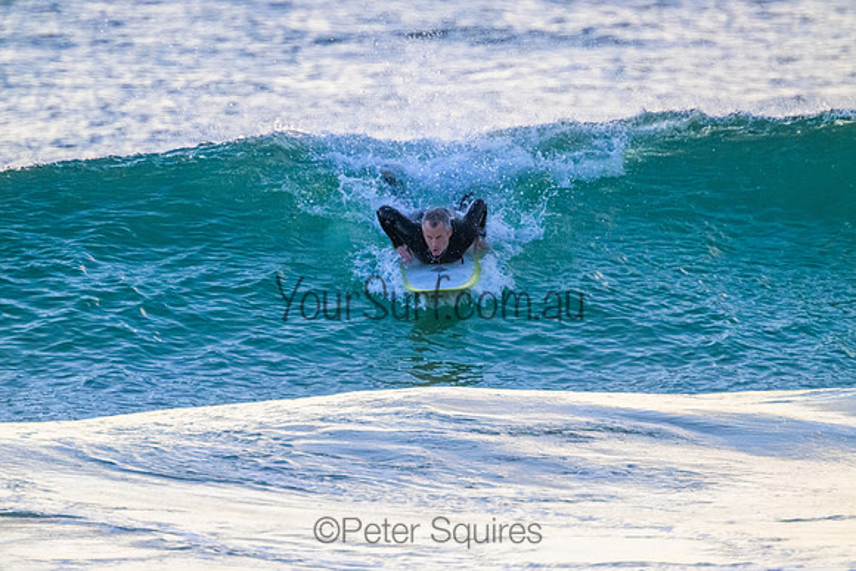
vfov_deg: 1.7
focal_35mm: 800
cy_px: 286
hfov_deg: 2.6
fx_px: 19026
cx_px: 428
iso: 4500
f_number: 11
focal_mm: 800
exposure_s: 1/1250
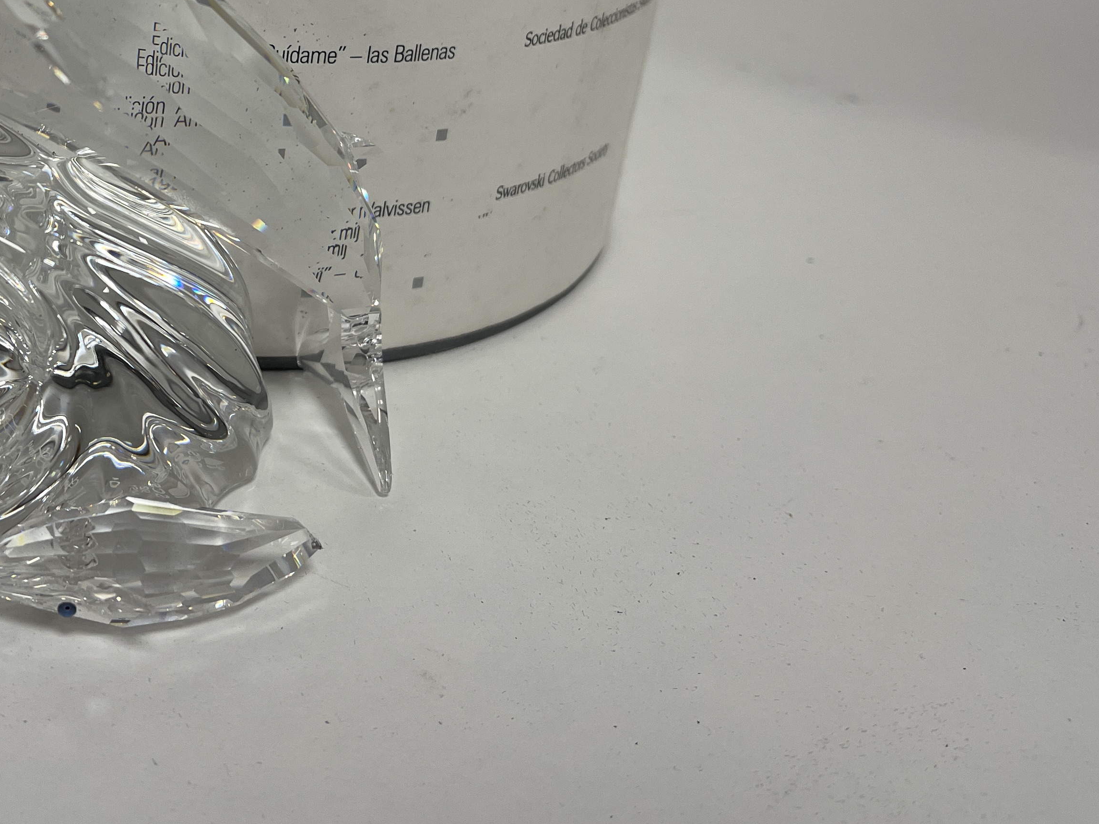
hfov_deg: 40.3
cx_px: 152
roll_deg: -5.2
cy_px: 135
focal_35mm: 44
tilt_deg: -24.4
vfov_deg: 31.8
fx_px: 1397
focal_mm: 5.1
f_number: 1.6
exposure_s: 1/100
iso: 80
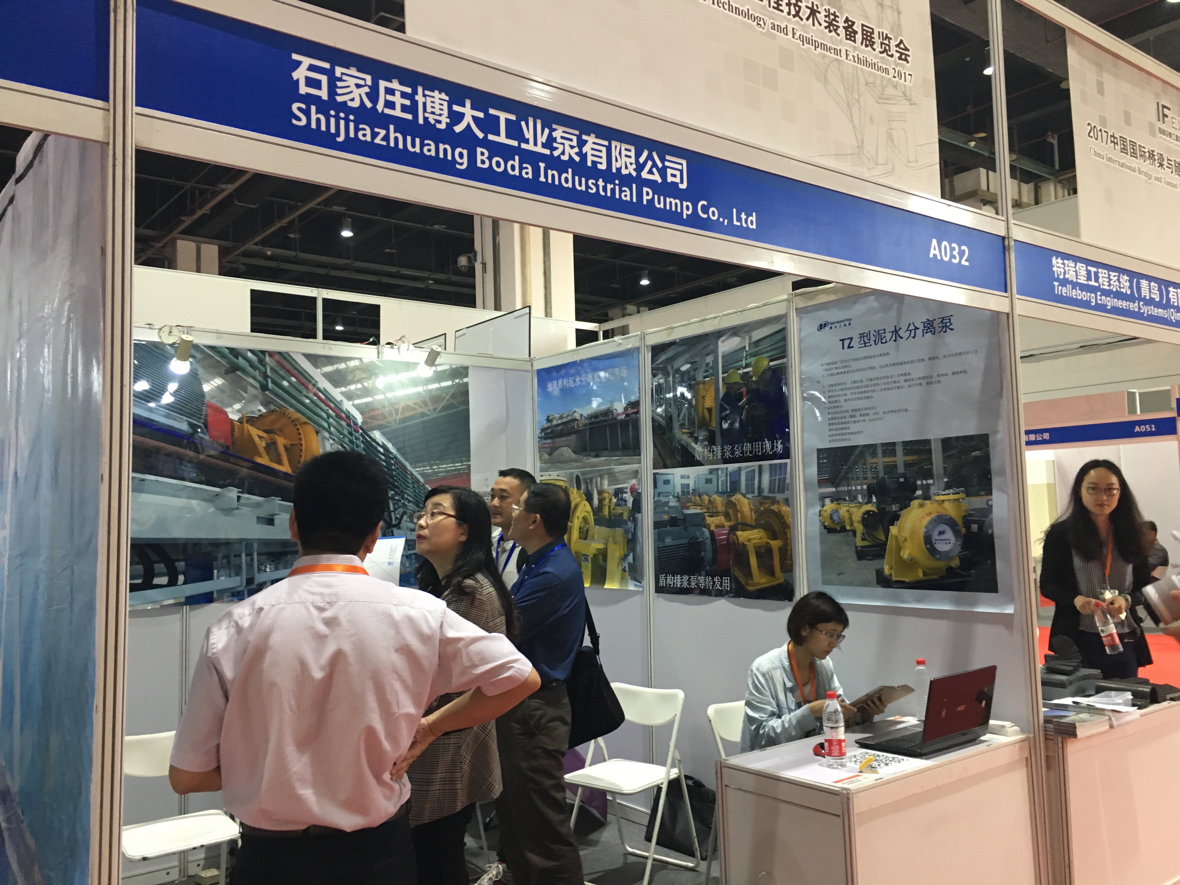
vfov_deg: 48.2
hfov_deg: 61.7
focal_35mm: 29
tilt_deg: +4.4
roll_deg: +1.4
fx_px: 989
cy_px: 442
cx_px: 590
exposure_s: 1/33
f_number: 2.2
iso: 160
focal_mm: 4.15
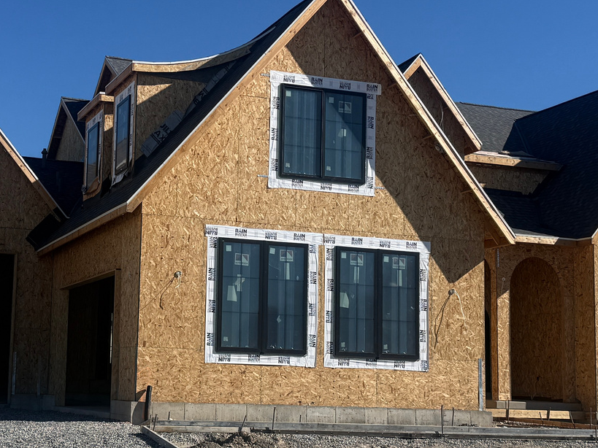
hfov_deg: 31.9
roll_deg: -1.6
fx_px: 1036
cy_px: 271
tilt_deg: +7.0
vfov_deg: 24.4
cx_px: 185
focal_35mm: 60
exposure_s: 1/5319
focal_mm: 6.76
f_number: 1.78
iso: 80
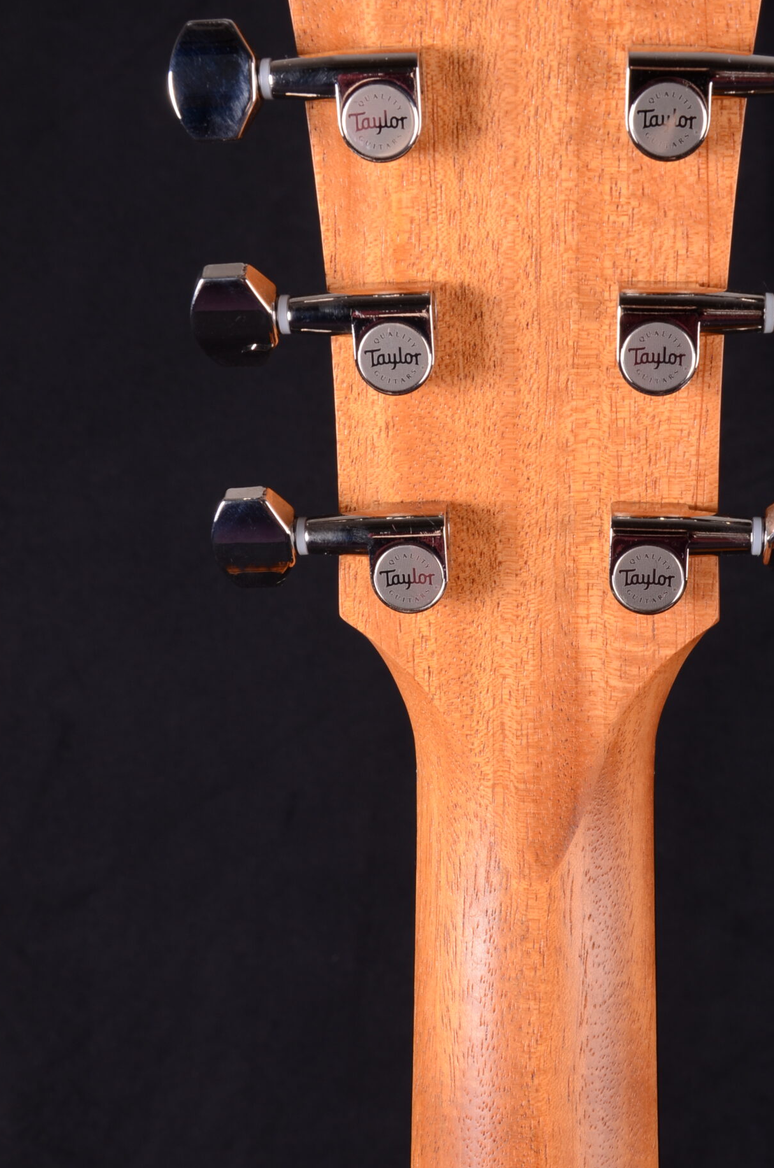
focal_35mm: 67
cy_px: 517
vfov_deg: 30.1
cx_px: 531
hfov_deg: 20.1
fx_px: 2170
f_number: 13
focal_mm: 32
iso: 200
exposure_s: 1/200
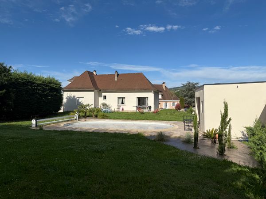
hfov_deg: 71.6
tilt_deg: +0.7
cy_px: 100
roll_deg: +0.5
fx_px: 184
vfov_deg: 56.8
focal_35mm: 24
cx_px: 133
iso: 80
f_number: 1.78
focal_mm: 6.76
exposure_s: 1/6711
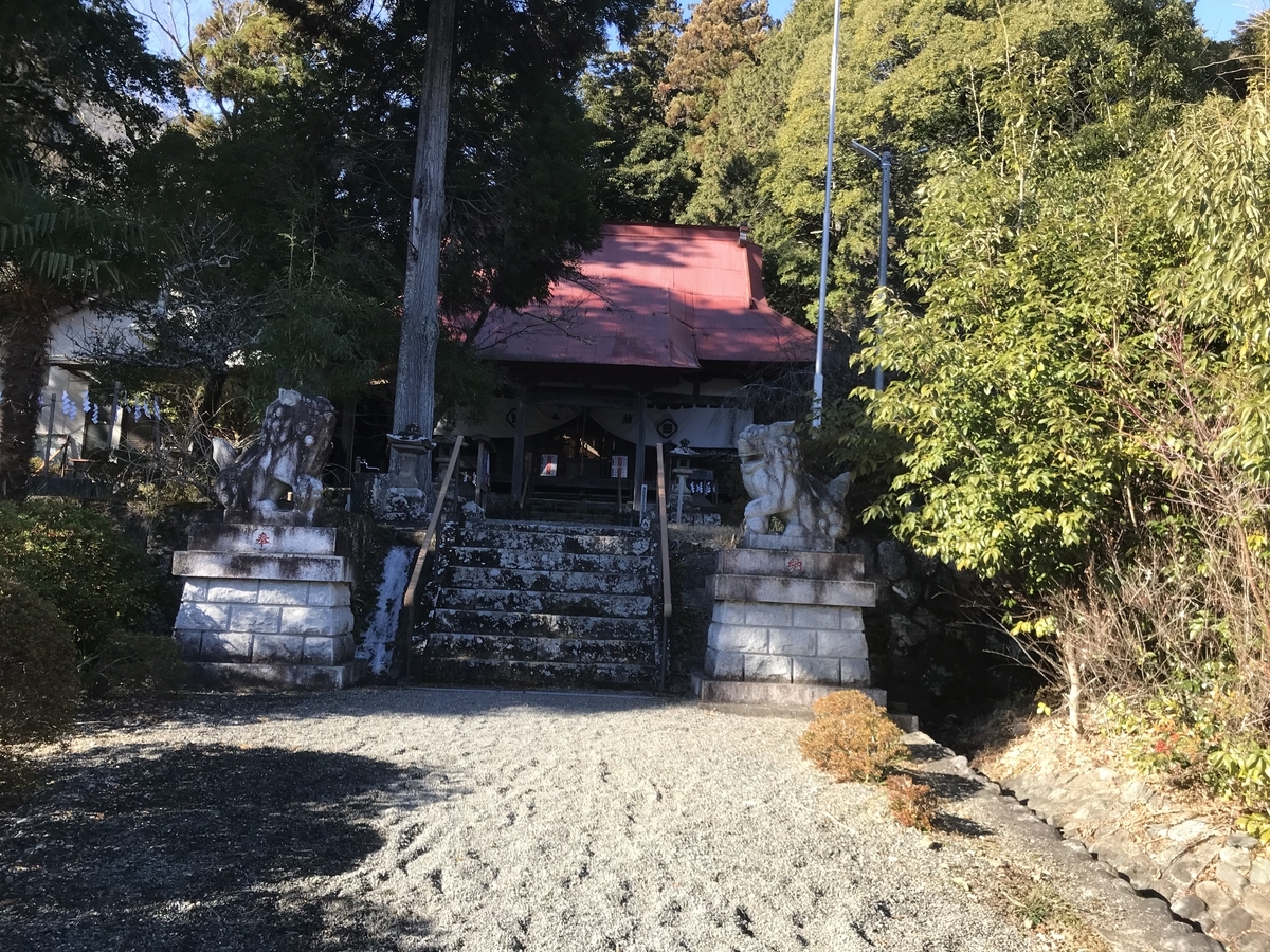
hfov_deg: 63.4
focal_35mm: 28
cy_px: 476
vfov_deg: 49.7
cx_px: 635
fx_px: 1027
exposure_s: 1/451
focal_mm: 3.99
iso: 20
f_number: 1.8
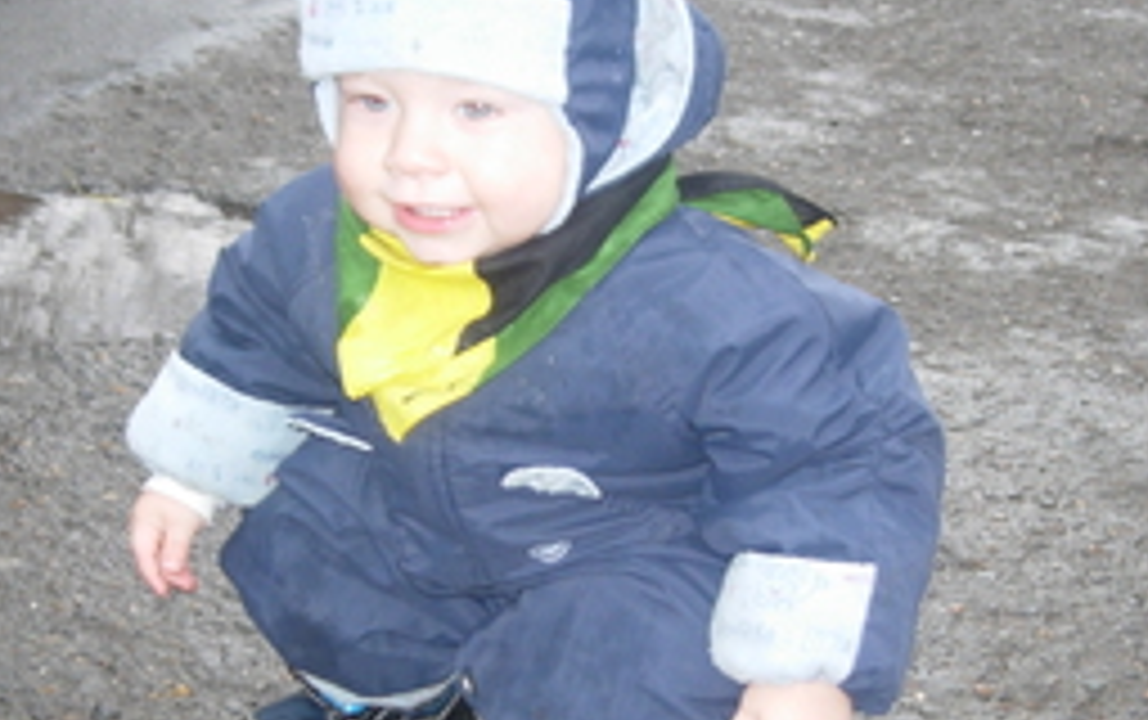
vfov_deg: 18.4
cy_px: 477
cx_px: 581
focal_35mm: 71
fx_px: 2224
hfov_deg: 28.9
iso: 79
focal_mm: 7.8
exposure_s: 1/32
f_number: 2.8
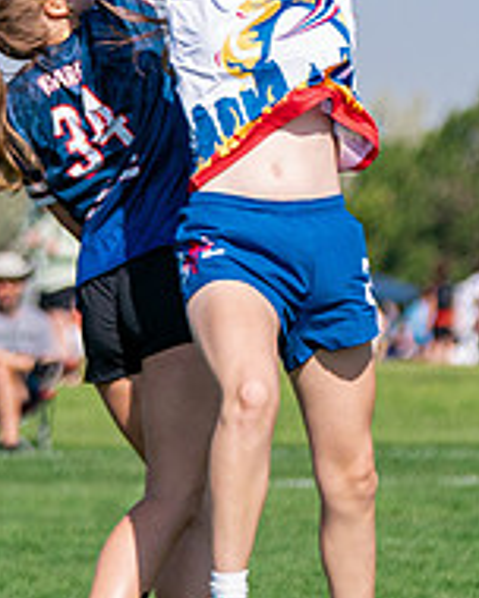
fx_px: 8063
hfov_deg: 3.4
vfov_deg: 4.2
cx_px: 238
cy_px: -3
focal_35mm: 455
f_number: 2.8
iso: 1000
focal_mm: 115
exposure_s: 1/16000
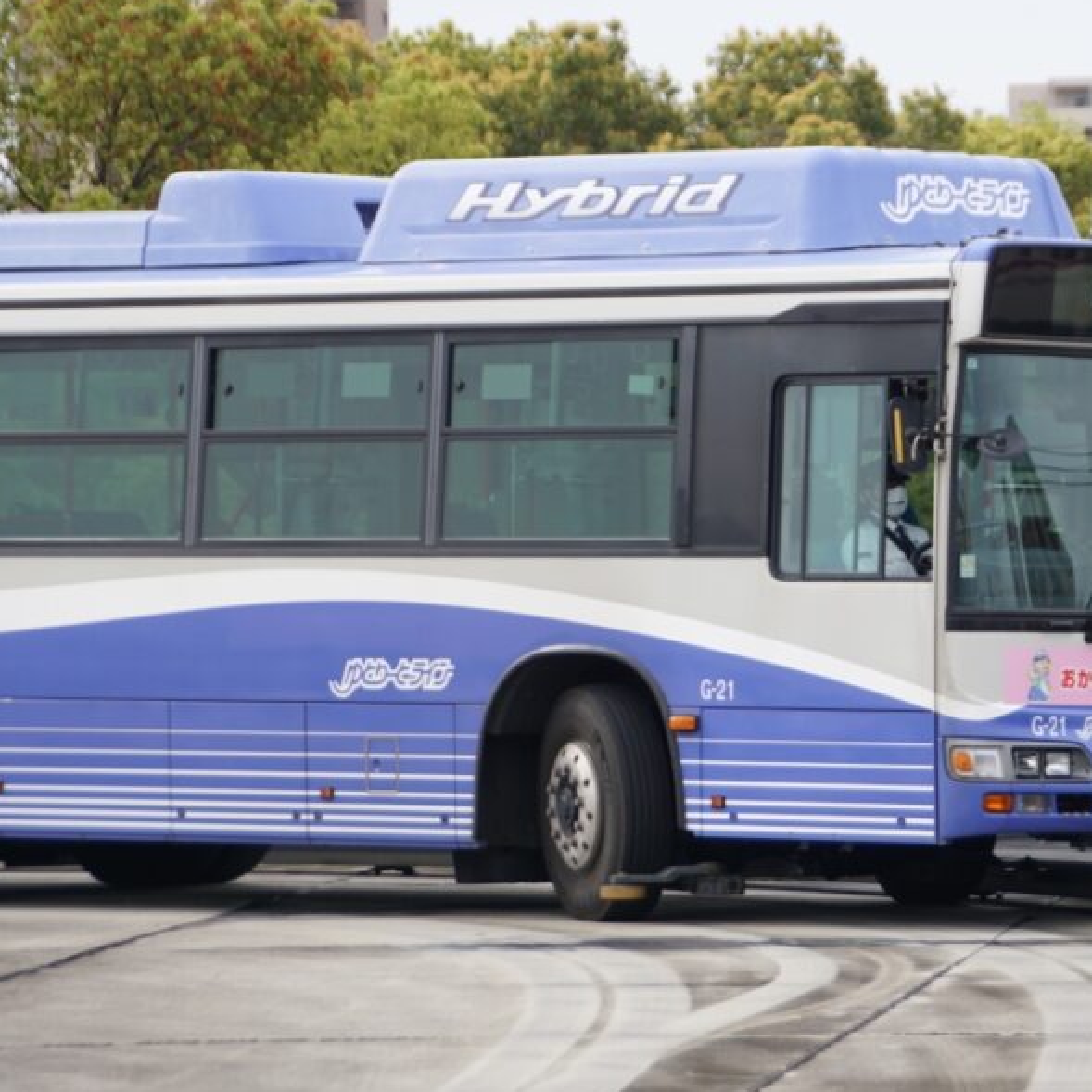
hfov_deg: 6.6
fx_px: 9494
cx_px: 816
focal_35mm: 266
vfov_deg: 6.6
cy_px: 489
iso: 100
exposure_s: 1/200
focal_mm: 120
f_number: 5.6
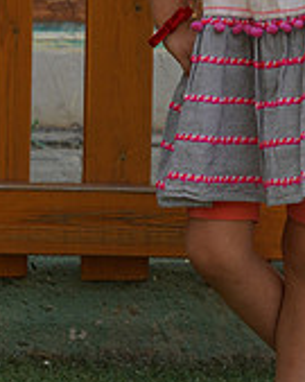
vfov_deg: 5.1
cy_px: -70
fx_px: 4292
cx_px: 265
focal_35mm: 380
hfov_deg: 4.1
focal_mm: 118
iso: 200
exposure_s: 1/160
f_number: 9
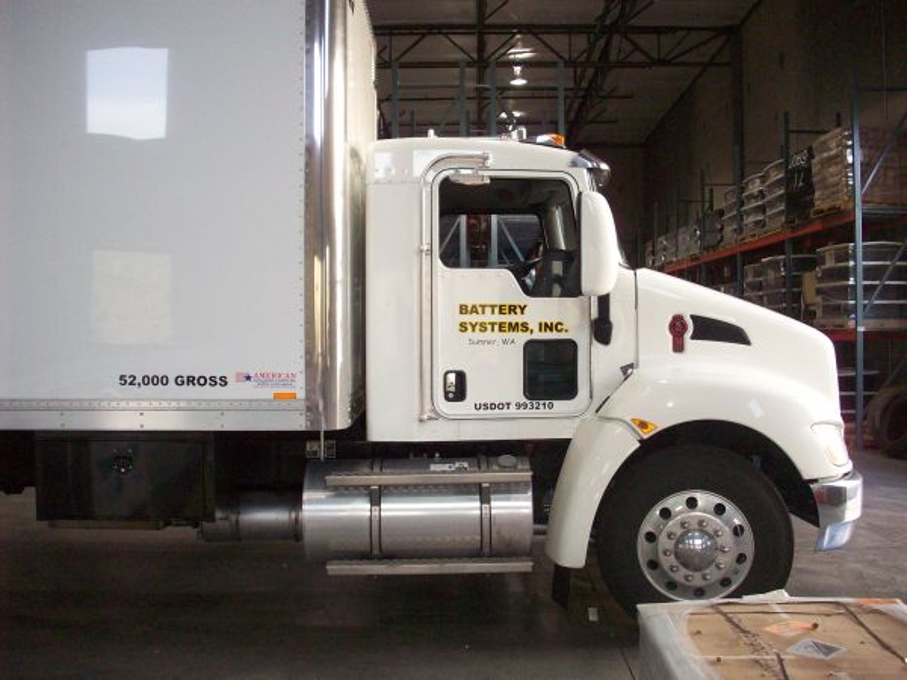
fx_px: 969
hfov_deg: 50.1
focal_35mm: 37
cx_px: 454
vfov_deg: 38.7
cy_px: 340
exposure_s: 1/65.7
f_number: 2.8
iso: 200
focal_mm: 6.2
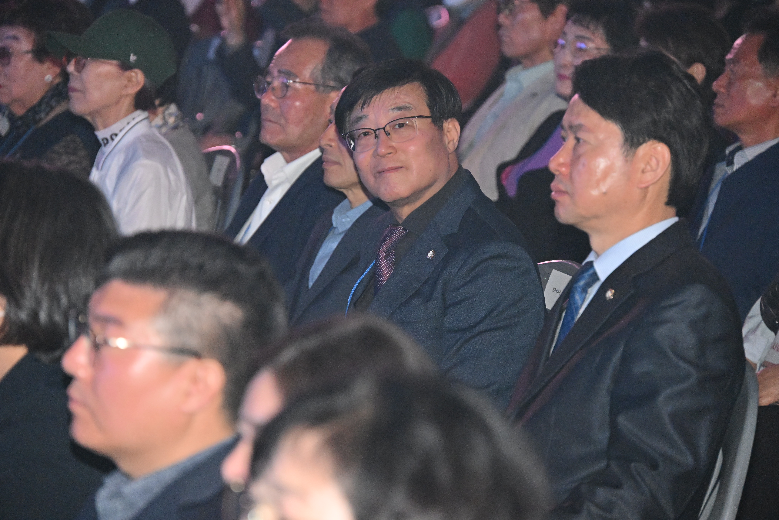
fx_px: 3787
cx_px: 390
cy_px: 260
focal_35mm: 175
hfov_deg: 11.7
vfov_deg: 7.8
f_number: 6.3
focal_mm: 175
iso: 8000
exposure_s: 1/200
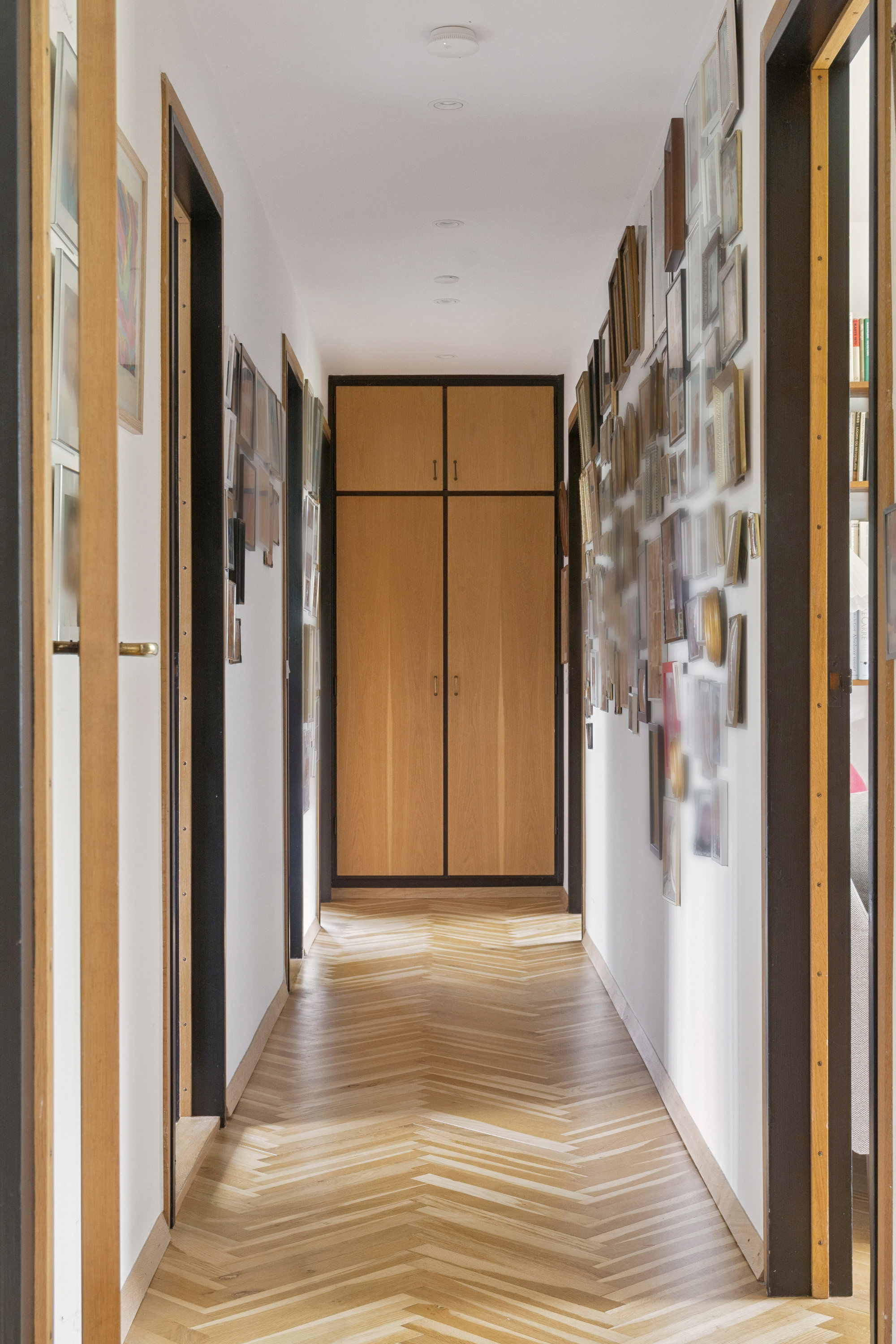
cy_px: 672
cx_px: 448
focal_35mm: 46
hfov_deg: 28.9
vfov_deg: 42.3
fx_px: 1736
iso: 250
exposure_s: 1
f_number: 8
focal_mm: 31
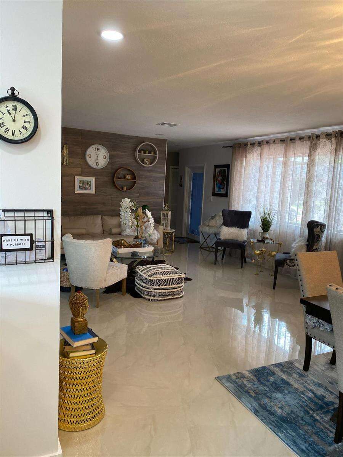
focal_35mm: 26
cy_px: 228
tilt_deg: -7.1
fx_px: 344
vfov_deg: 67.3
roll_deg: -2.8
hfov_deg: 53.1
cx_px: 172
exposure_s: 1/120
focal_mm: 4.25
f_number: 1.8
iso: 125
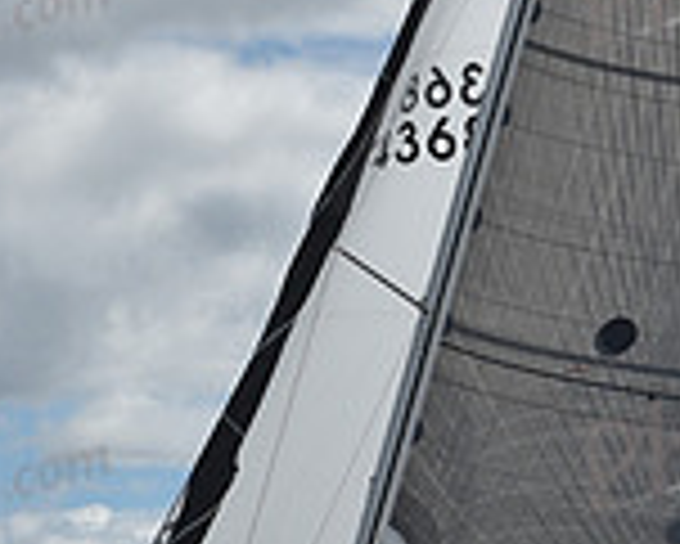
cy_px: 229
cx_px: 345
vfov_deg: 6.1
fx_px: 5095
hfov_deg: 7.6
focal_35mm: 253
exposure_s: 1/800
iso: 250
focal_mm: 70
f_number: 11
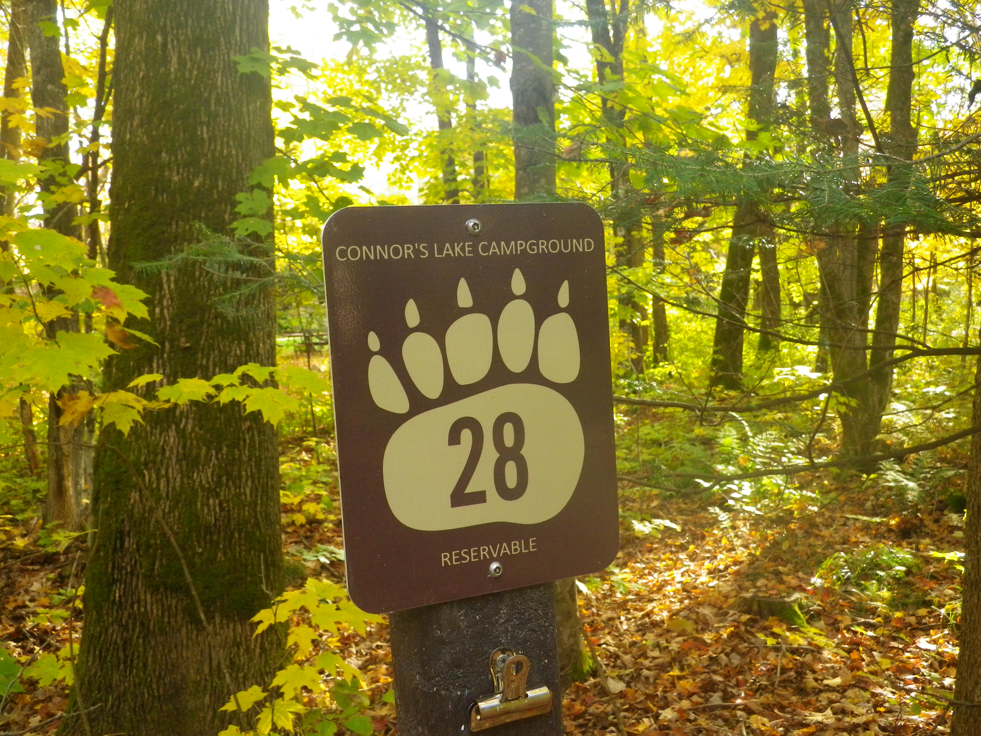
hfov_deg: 54.0
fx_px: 964
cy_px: 368
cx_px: 490
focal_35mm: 34
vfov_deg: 41.8
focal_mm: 6.1
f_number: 3.8
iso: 200
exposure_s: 1/50
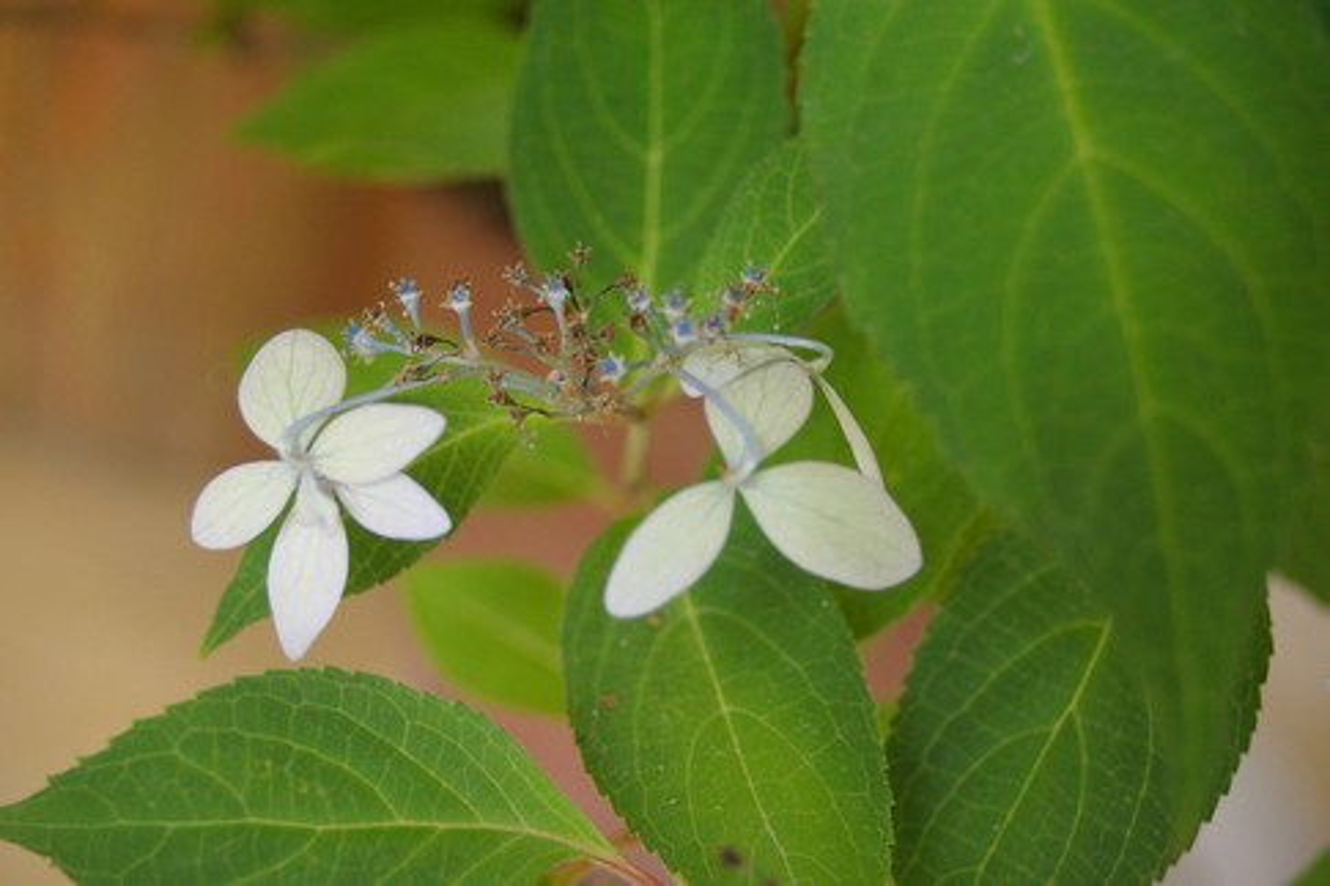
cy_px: 443
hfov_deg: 27.0
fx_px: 2770
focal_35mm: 75
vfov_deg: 18.2
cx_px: 665
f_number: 5.6
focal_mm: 50
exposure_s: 1/20
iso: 800
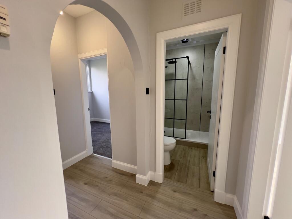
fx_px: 110
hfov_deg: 106.2
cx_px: 146
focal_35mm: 13
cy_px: 110
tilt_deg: -8.4
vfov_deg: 89.9
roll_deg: +0.6
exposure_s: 1/100
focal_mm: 1.57
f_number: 1.8
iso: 125
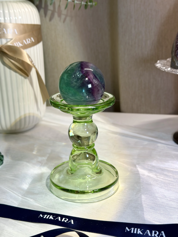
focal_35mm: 48
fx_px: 329
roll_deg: -0.3
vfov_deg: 39.7
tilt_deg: -19.7
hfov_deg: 30.3
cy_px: 118
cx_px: 89
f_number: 1.78
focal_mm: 6.76
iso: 64
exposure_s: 1/257
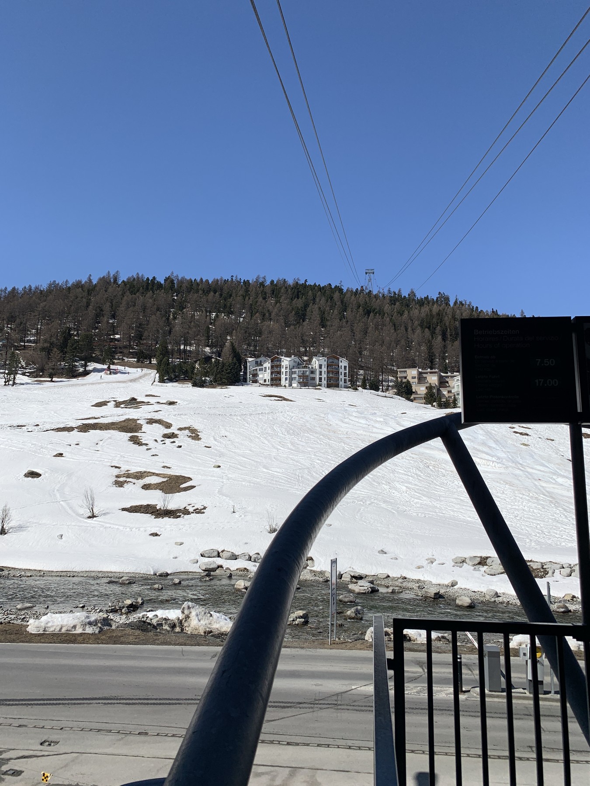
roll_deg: -0.5
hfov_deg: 53.1
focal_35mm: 26
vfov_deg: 67.3
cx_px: 295
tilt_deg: +10.4
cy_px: 393
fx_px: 591
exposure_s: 1/5405
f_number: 1.8
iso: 25
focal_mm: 4.25
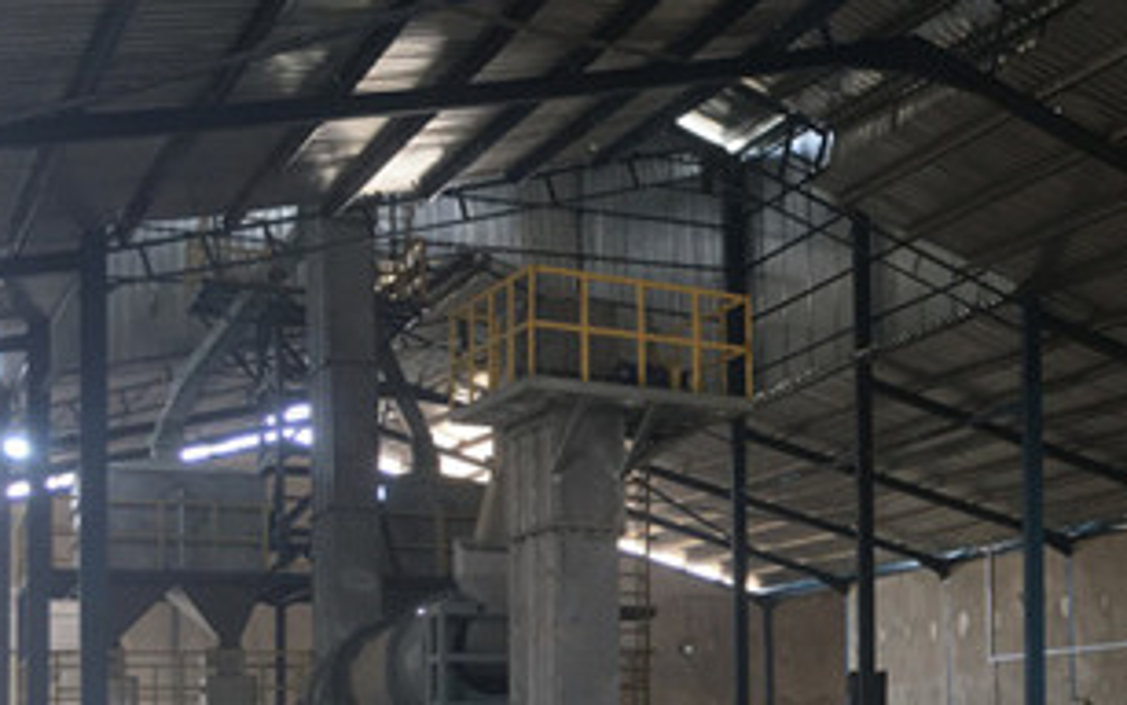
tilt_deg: +3.6
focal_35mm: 60
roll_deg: +0.5
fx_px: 1843
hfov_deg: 32.1
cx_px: 1050
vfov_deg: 21.1
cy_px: 650
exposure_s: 1/100
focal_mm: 4.15
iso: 40
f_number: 2.2
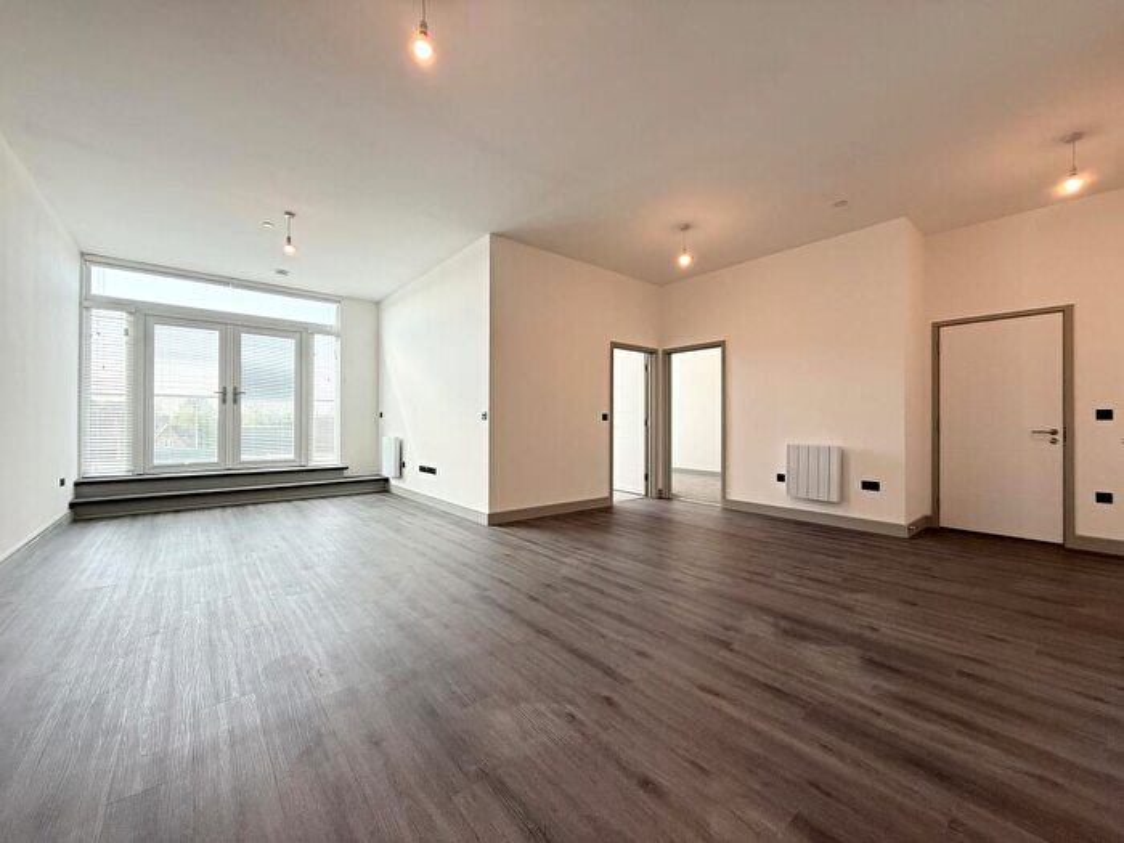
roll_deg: -0.2
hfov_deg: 102.1
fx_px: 455
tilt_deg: +0.0
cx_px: 562
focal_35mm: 14
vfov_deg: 85.7
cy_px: 422
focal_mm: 2.22
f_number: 2.2
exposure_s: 1/129
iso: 64
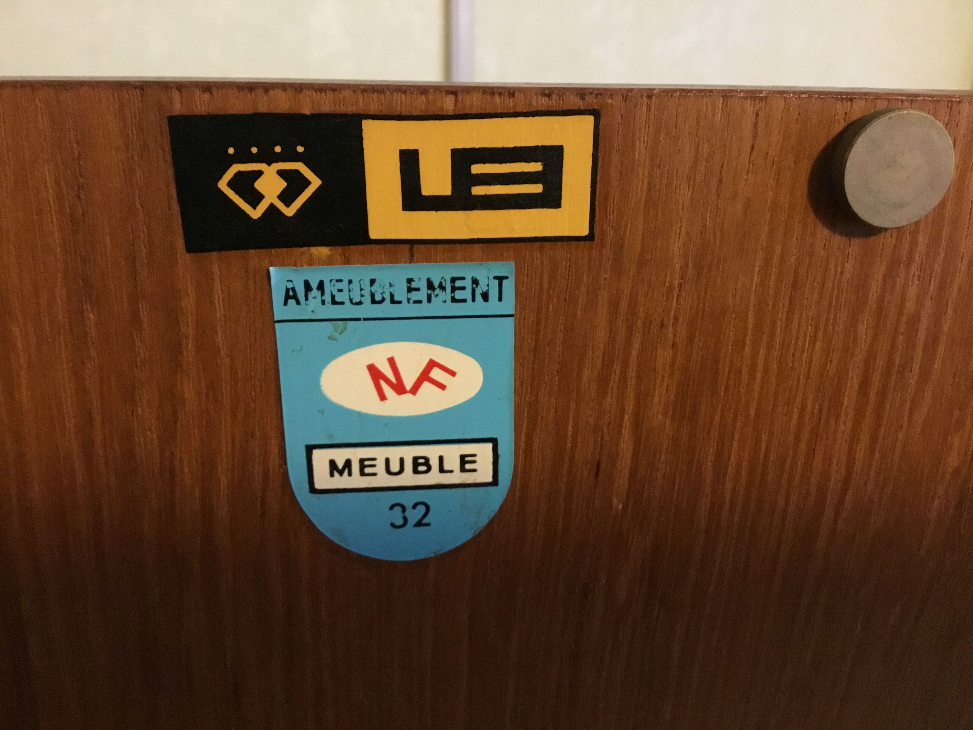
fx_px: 871
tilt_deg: -17.7
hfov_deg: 58.4
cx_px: 486
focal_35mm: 31
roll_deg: -0.8
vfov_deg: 45.4
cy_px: 365
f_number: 2.4
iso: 320
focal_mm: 3.3
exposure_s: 1/17
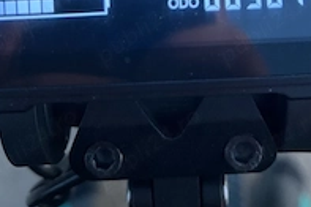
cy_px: -79
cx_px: 180
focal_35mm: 55
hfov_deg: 36.2
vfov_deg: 21.6
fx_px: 475
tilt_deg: -68.9
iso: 500
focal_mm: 5.7
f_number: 1.5
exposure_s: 1/54
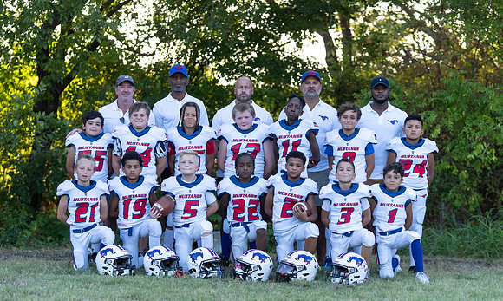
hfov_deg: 19.7
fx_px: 1450
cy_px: 171
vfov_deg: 11.8
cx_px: 244
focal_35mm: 107
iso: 250
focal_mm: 100
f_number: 3.5
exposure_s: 1/320
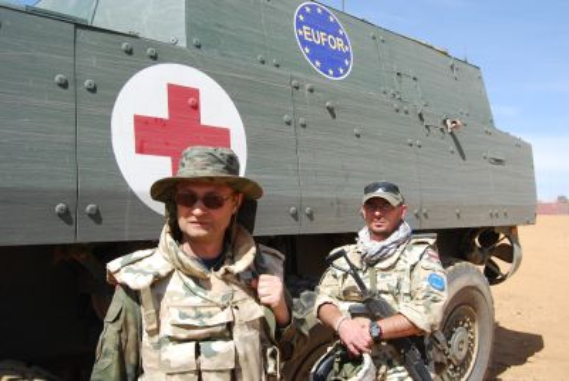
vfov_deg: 43.7
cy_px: 190
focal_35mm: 30
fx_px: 475
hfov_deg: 61.9
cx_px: 284
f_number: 9
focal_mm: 20
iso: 200
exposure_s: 1/320
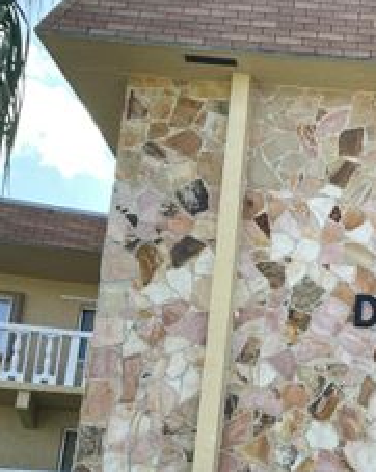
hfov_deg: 25.1
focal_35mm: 56
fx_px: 781
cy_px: 369
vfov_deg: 32.8
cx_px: 418
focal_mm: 4.2
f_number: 1.6
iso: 32
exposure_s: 1/831
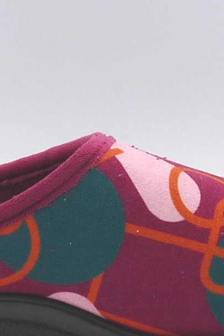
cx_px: 119
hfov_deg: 9.9
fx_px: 1298
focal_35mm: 139
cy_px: 211
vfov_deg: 14.7
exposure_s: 1/250
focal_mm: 5.1
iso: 100
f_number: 4
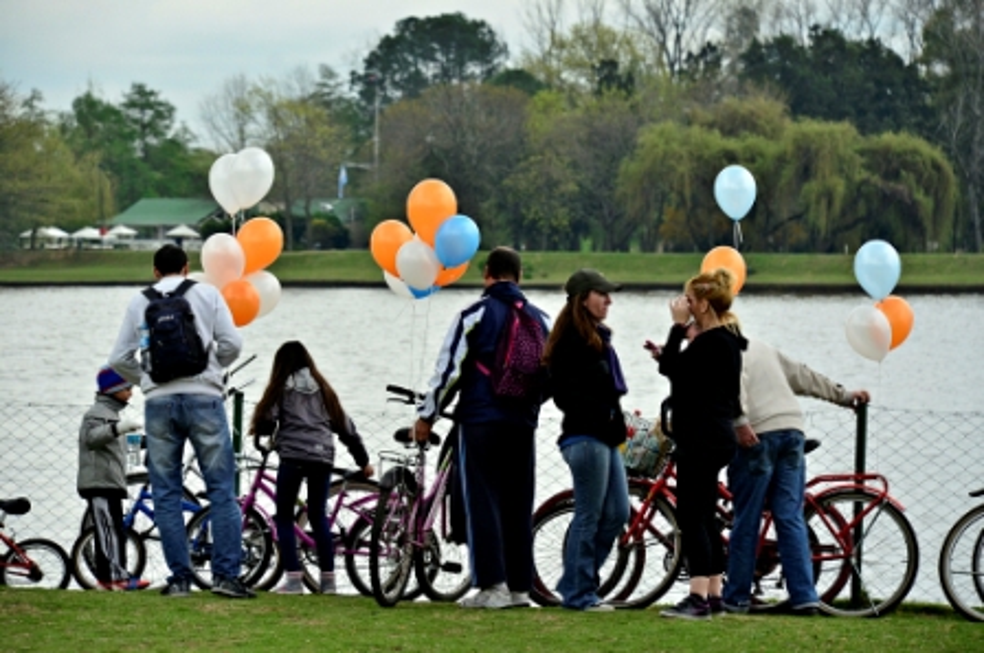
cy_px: 326
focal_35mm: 180
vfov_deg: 7.6
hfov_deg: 11.4
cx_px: 492
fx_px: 4911
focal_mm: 120
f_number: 6.3
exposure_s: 1/1600
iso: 800
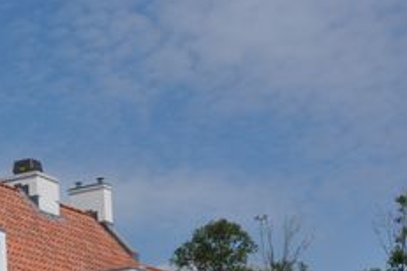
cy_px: 312
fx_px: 1232
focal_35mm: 109
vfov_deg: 12.3
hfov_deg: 17.7
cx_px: -100
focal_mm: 28
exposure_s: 1/500
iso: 200
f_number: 11
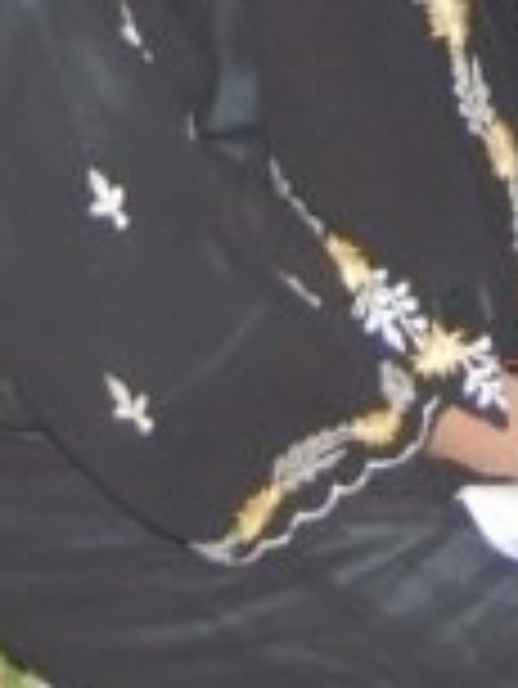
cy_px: -776
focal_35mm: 212
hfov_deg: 7.0
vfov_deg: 8.7
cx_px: 423
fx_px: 4224
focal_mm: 22
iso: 400
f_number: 3.8
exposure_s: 1/60
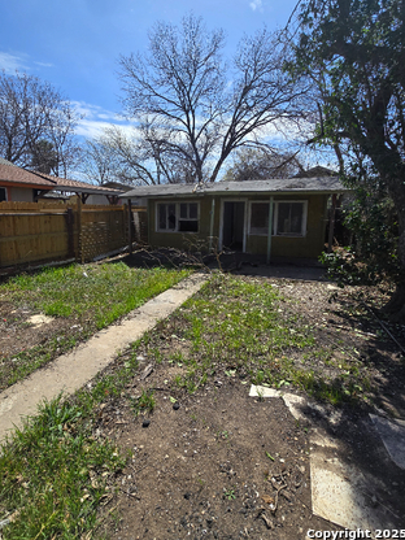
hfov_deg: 81.3
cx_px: 177
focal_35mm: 15
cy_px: 245
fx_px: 234
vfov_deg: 97.9
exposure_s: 1/2565
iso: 50
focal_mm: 2.2
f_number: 2.2
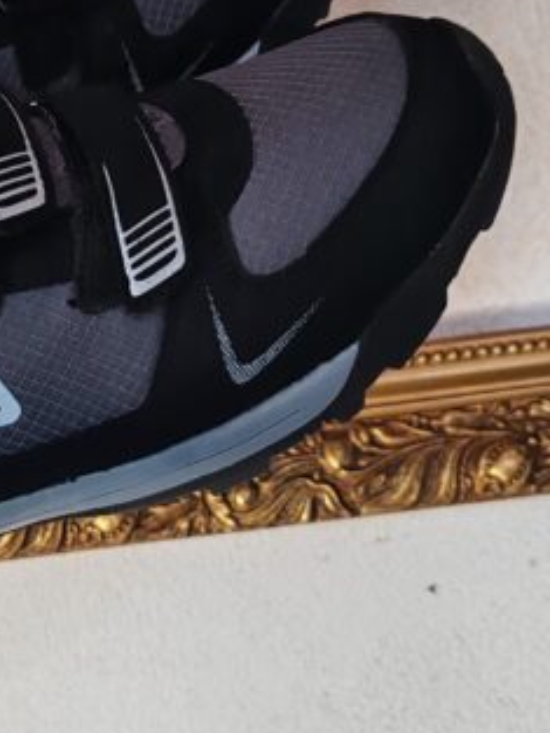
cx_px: 129
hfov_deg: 21.1
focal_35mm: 69
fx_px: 1461
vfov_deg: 27.7
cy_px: 166
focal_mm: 6.12
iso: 1600
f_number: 1.9
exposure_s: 1/100
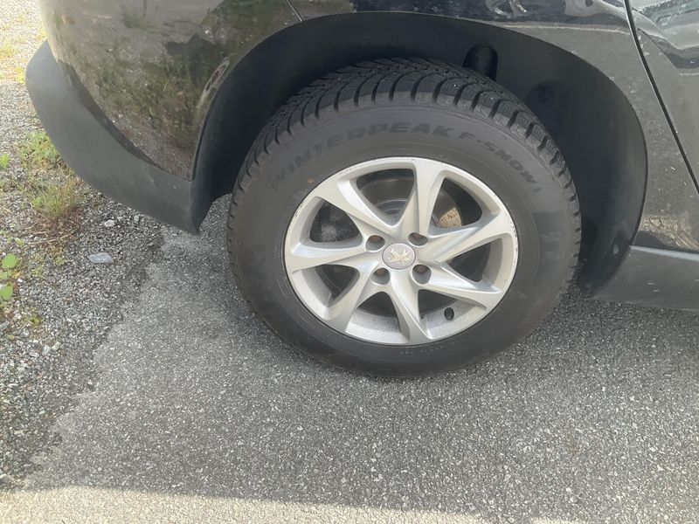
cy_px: 262
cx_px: 350
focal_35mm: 29
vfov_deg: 48.2
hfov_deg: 61.7
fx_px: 586
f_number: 1.8
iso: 25
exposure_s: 1/409
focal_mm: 3
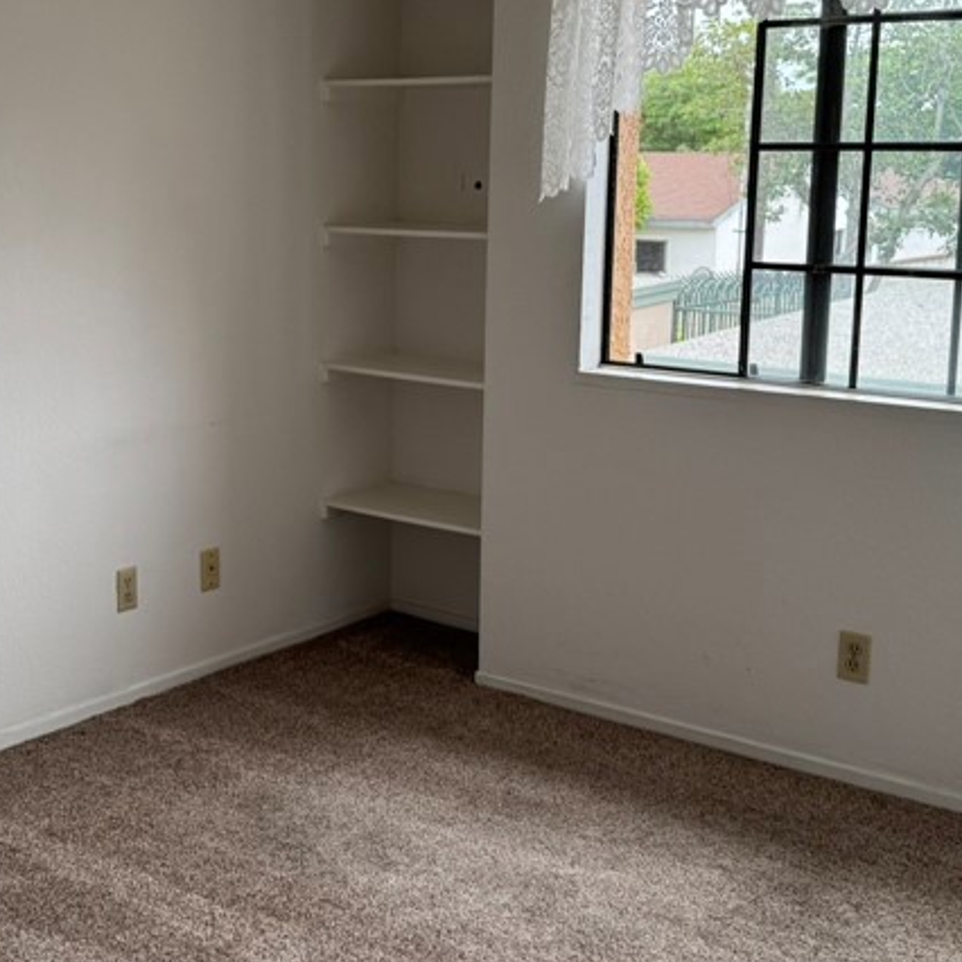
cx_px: 257
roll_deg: +0.4
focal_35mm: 51
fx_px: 1604
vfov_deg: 33.3
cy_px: 416
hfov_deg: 32.8
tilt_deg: -9.6
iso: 80
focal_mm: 6.76
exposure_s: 1/185
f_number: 1.78
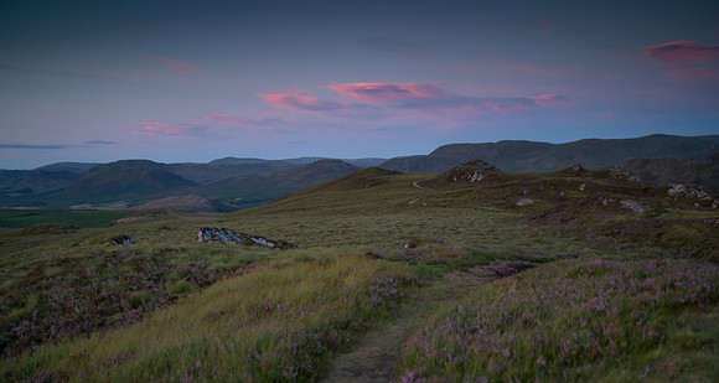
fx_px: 699
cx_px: 360
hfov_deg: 54.5
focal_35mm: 37
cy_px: 144
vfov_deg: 30.5
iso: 500
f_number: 2.8
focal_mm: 35
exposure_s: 1/200
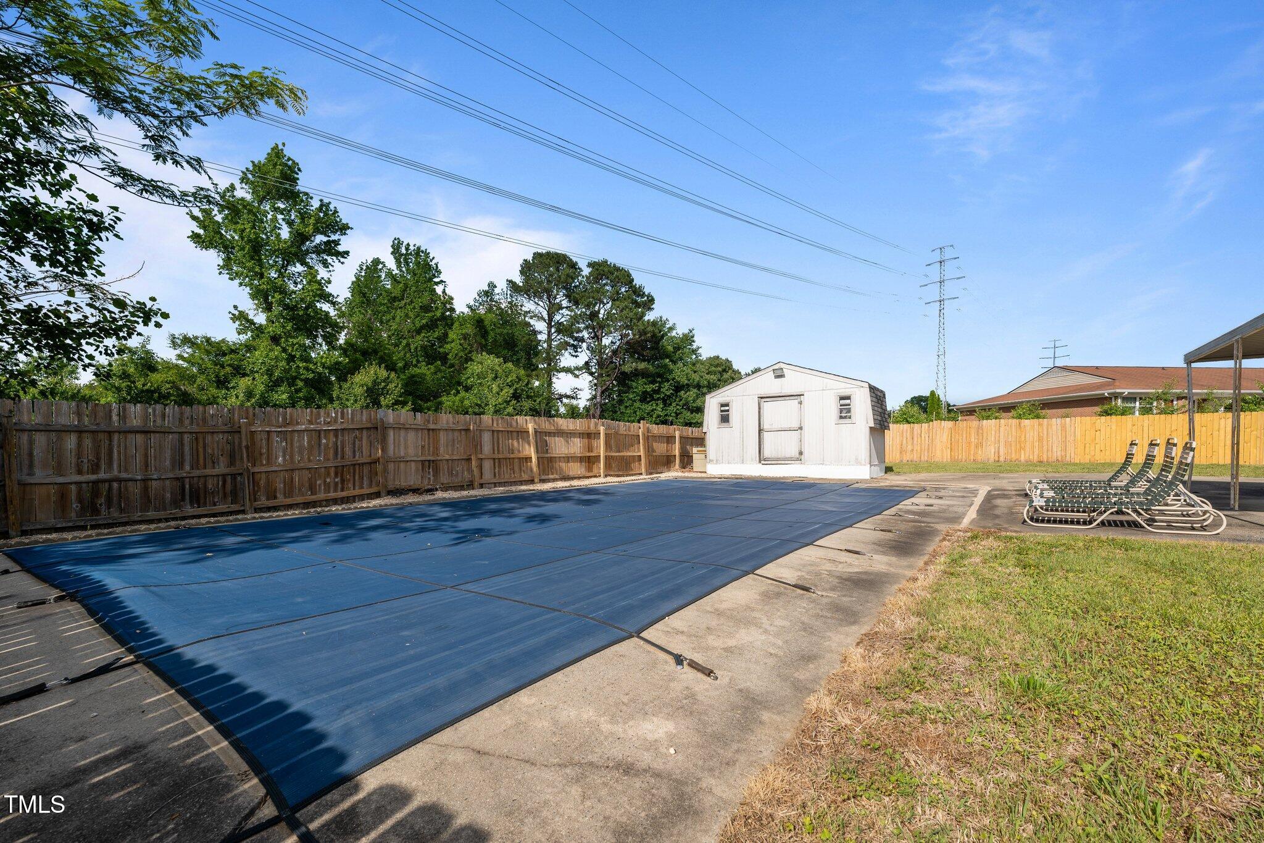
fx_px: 491
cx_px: 632
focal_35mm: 14
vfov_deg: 81.2
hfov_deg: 104.3
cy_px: 422
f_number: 7.1
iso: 200
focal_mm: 14
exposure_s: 1/640
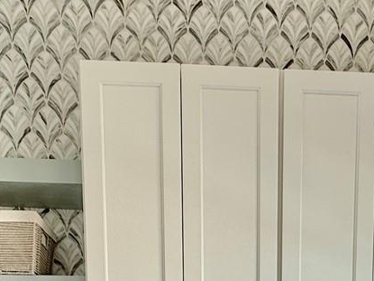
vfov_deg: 20.7
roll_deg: -0.4
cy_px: 476
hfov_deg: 35.3
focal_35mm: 54
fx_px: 583
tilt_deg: -7.5
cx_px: 235
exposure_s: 1/120
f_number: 2.2
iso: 64
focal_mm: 2.22
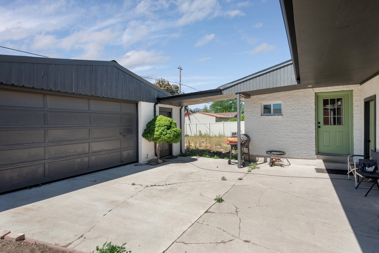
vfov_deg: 68.9
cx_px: 190
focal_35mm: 18
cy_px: 126
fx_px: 184
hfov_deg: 91.6
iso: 1600
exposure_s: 1/320
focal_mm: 17.5
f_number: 8
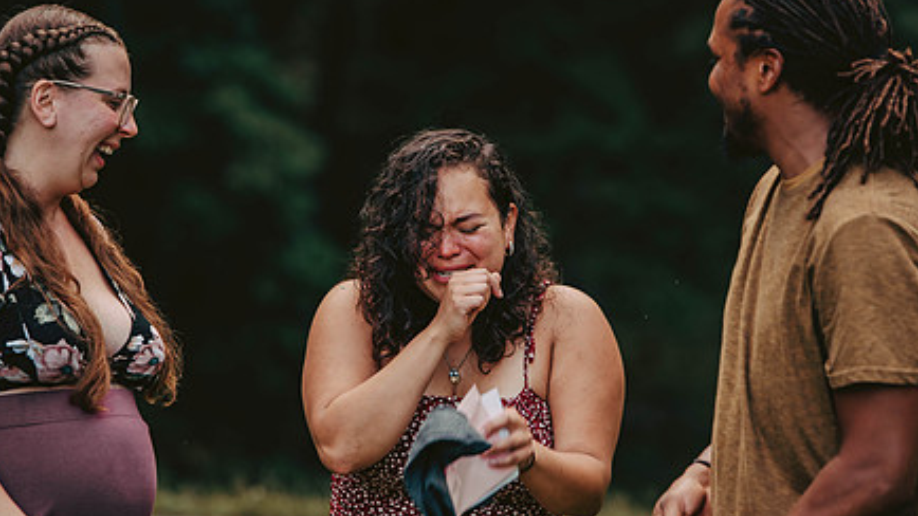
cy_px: 312
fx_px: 6815
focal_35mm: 280
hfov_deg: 7.7
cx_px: 453
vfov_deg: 4.3
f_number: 3.5
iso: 250
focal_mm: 200
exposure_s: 1/125
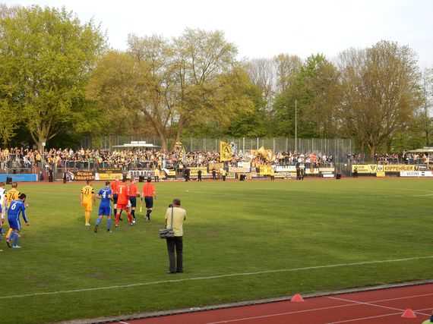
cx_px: 216
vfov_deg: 20.7
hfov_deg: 27.4
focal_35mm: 71
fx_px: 888
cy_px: 162
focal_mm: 12.6
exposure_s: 1/250
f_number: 4.8
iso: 125
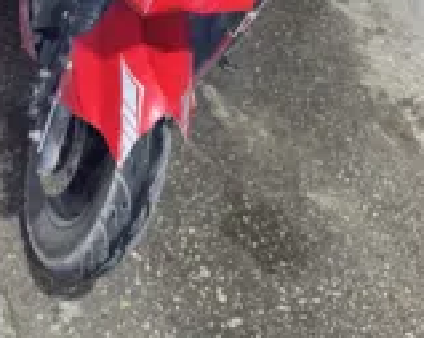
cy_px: -138
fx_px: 740
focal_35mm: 59
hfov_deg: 32.0
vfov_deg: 22.2
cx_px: 216
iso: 640
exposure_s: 1/60
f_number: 1.78
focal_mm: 6.76
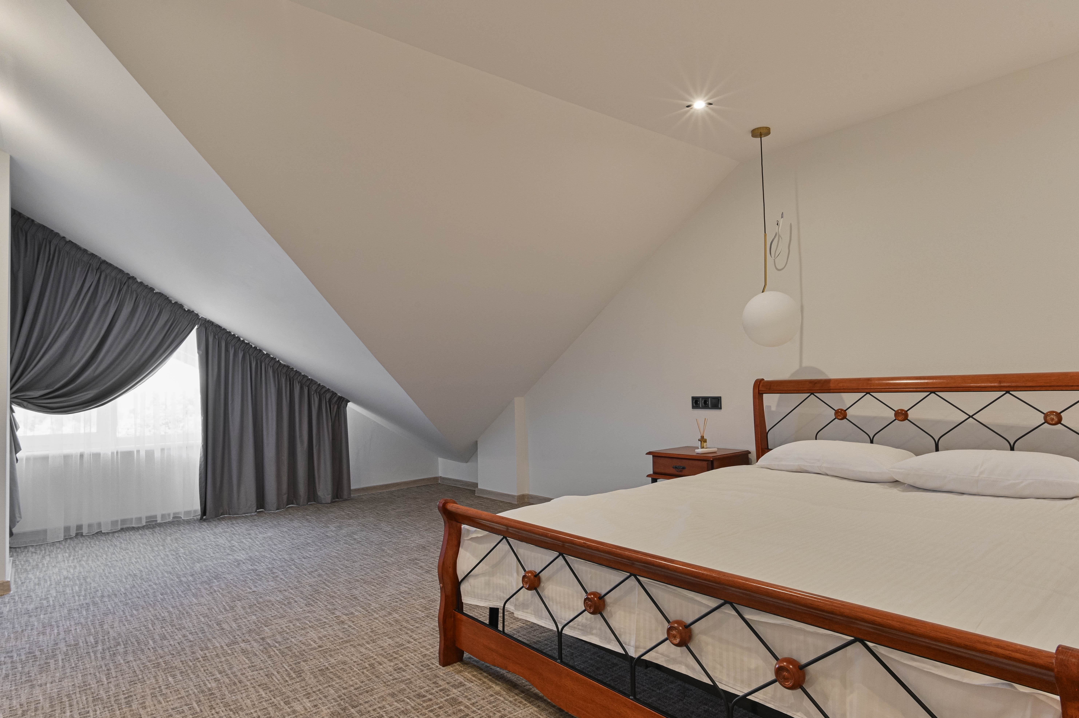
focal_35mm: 20
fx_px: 599
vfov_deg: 61.9
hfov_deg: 84.0
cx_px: 540
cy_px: 359
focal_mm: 20
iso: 2000
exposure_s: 1/25
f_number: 10
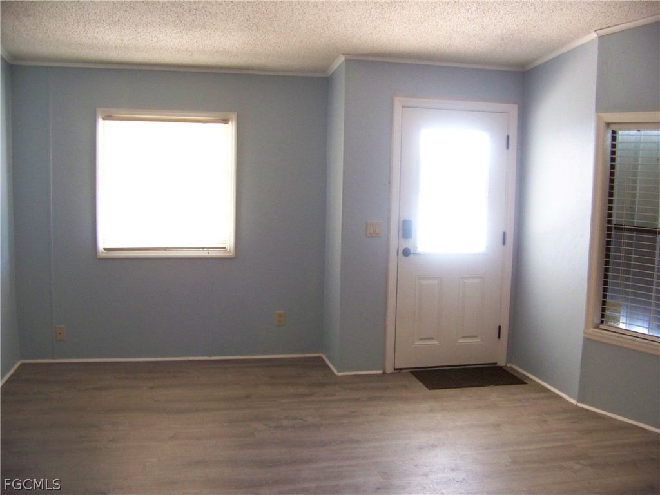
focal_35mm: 36
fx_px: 686
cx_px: 330
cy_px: 248
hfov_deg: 51.4
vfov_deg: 39.7
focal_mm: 5.85
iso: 250
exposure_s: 1/30
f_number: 2.8
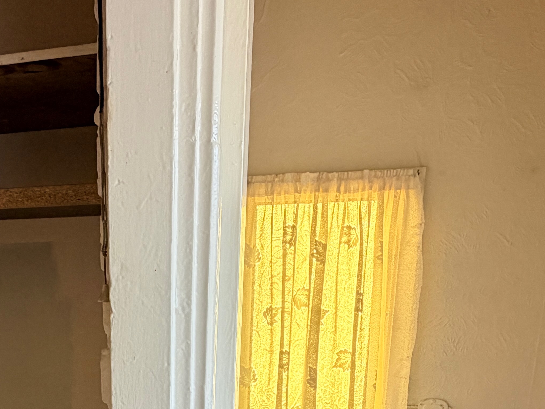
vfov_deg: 33.8
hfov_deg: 45.2
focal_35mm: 39
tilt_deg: -14.0
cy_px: 403
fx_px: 614
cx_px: 101
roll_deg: +1.8
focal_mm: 2.22
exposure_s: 1/121
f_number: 2.2
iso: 100
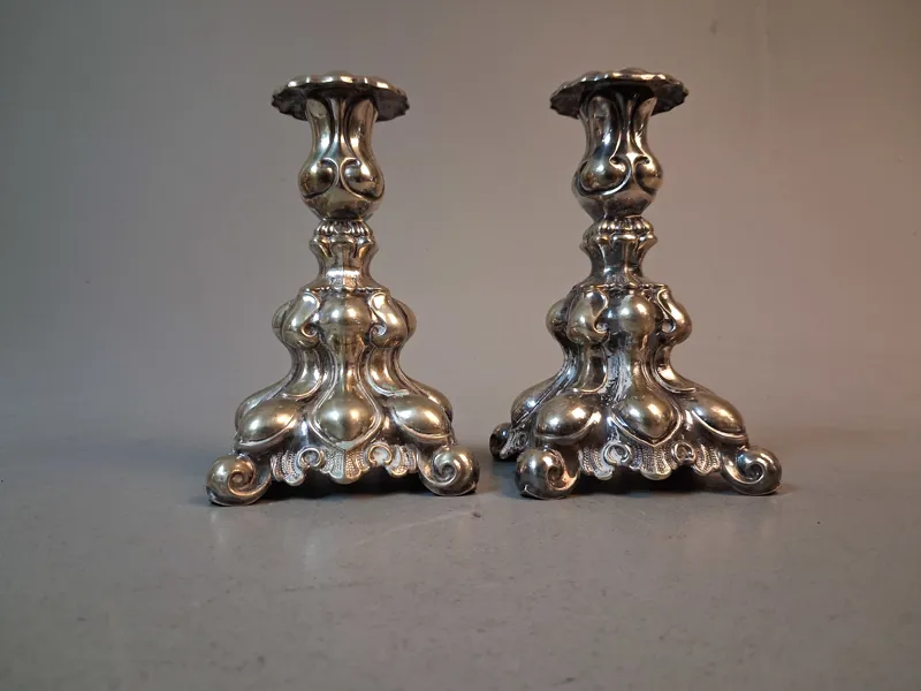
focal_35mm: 27
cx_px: 460
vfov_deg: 51.4
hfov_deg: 65.3
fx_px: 718
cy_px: 346
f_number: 1.8
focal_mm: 4
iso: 250
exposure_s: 1/50
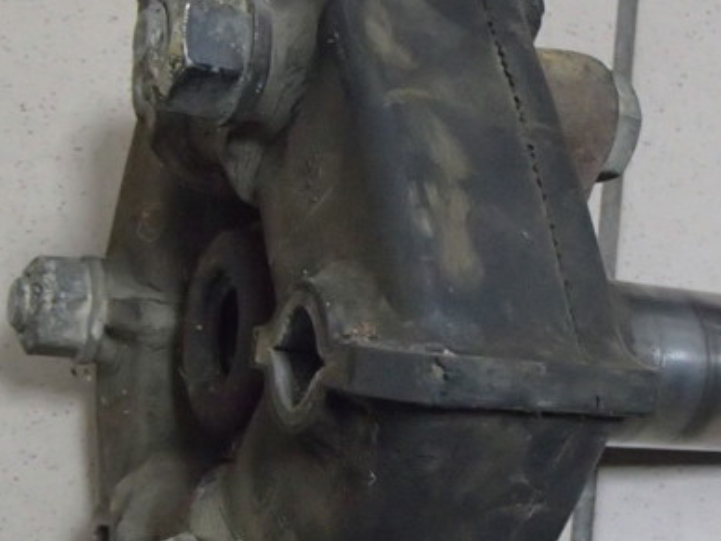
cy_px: 350
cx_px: 413
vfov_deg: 23.9
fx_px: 1271
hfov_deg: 31.6
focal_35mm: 61
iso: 1600
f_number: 4.7
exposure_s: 1/30
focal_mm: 6.64
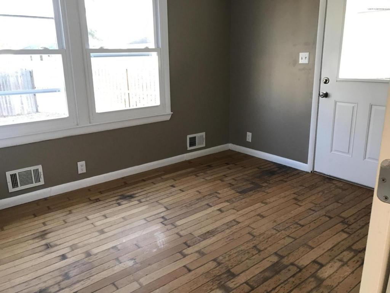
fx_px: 315
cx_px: 195
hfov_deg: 63.4
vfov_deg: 49.7
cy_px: 146
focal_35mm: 28
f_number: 1.8
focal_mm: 3.99
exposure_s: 1/30
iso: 32
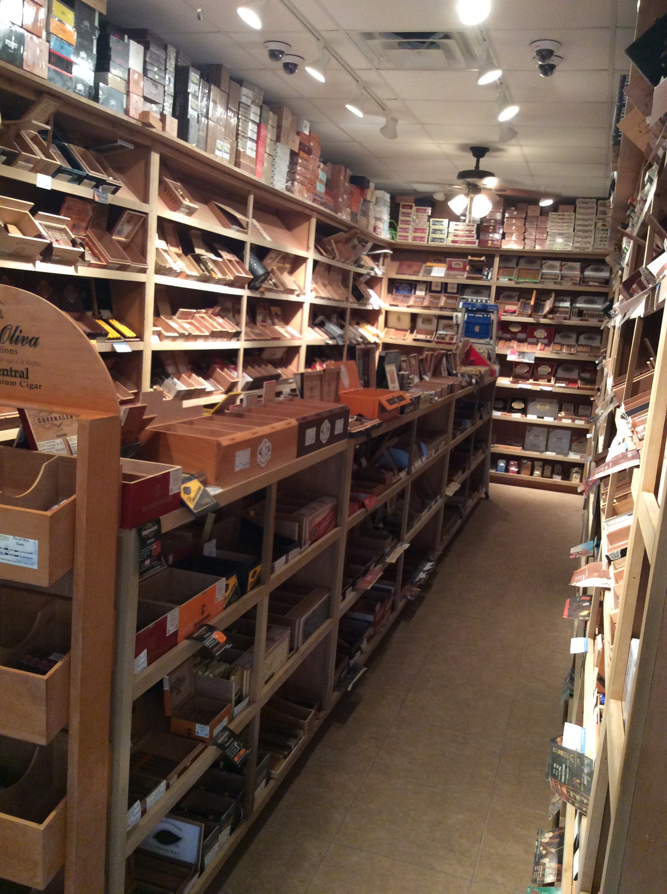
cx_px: 334
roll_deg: -5.6
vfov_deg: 56.9
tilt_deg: -9.9
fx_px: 825
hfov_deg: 44.0
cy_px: 447
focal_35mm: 32
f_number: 2.4
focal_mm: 3.3
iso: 160
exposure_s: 1/24
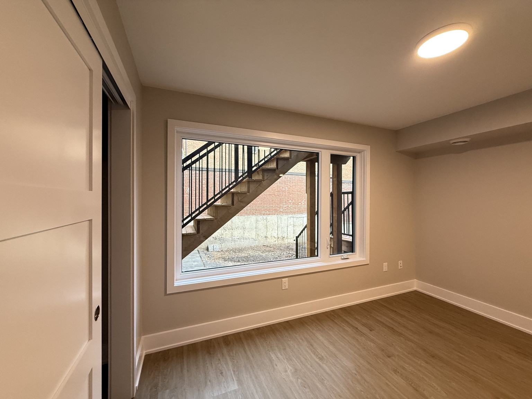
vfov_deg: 85.7
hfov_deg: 102.1
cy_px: 200
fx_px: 215
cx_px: 266
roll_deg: +0.8
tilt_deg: +0.6
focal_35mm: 14
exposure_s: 1/60
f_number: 2.2
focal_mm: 2.22
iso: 200
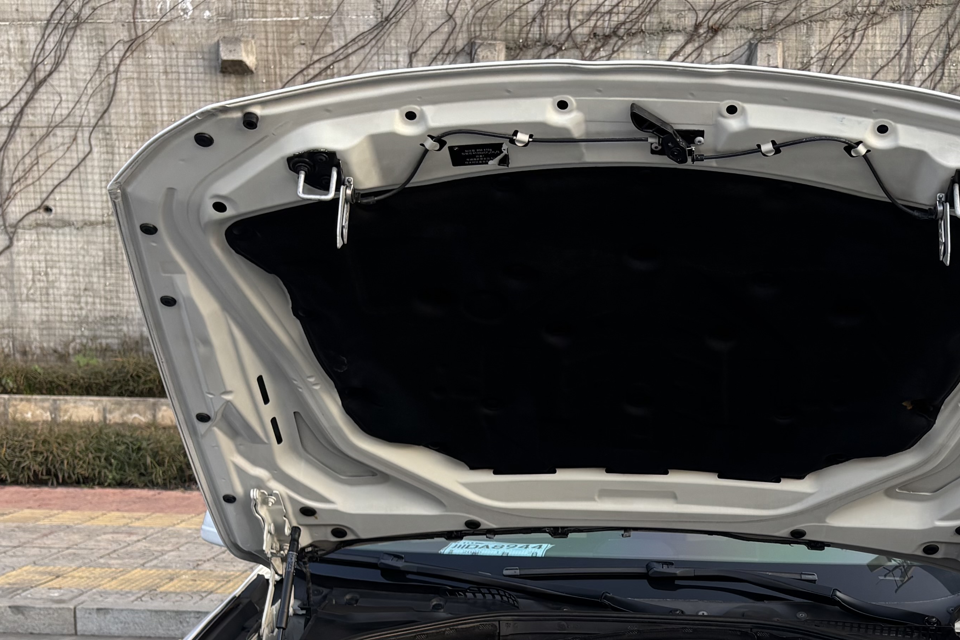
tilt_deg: -12.2
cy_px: 668
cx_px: 636
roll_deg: +0.9
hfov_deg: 34.7
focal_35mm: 57
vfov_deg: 22.7
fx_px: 1520
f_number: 1.6
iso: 50
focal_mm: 5.96
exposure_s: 1/276
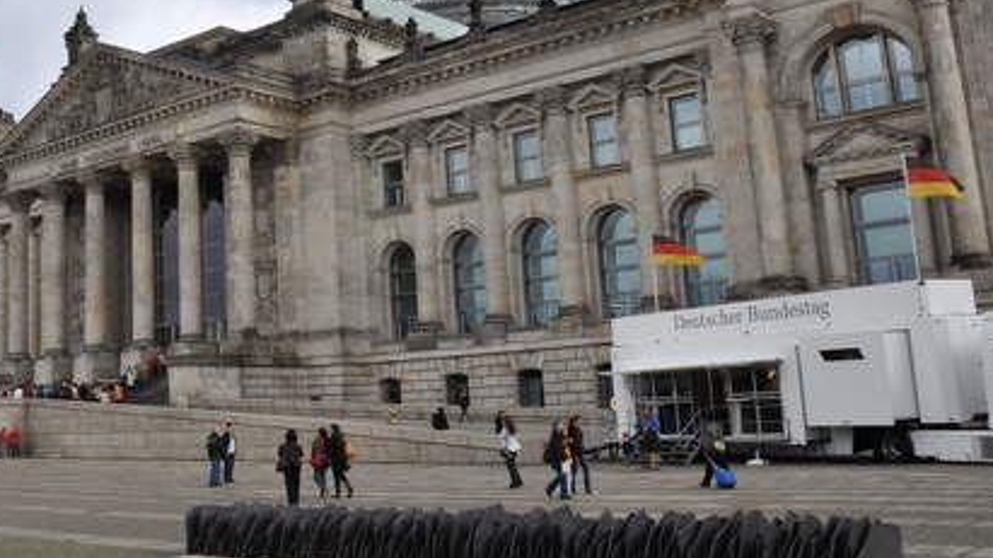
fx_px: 1158
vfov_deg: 26.8
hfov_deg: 44.7
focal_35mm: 44
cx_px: 234
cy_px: 151
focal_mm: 18
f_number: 14
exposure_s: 1/200
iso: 640
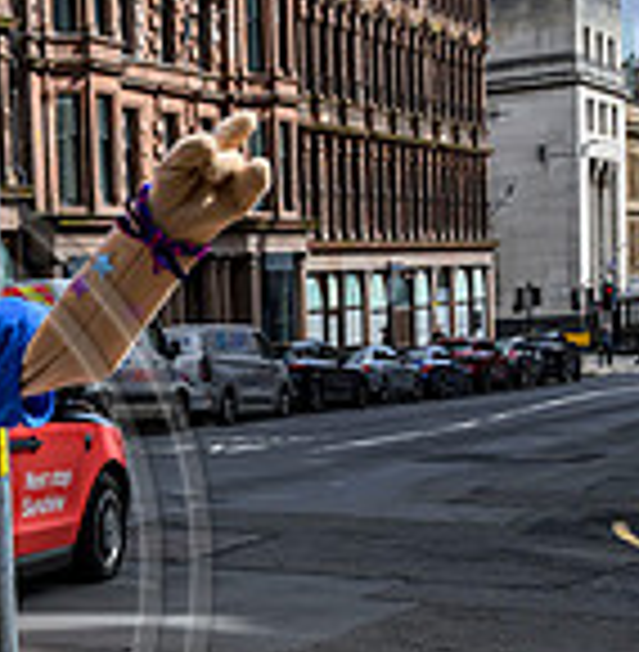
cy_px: 567
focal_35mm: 96
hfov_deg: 16.0
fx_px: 2026
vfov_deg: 18.0
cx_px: -390
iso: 500
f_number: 6.3
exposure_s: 1/1250
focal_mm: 24
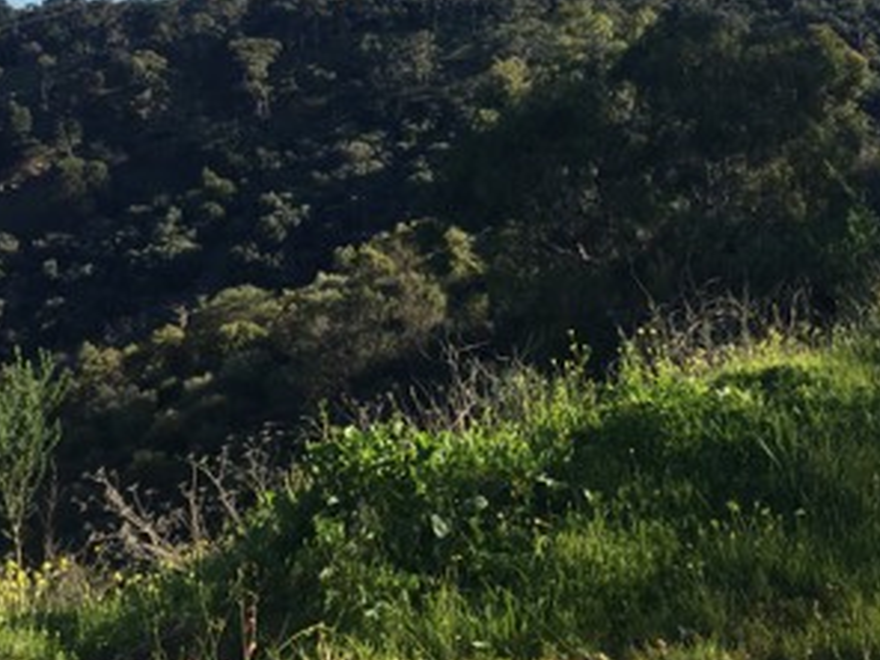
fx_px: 1297
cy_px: 119
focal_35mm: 51
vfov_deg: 27.9
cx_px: 523
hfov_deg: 37.4
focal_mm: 4.15
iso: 32
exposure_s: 1/989
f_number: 2.2
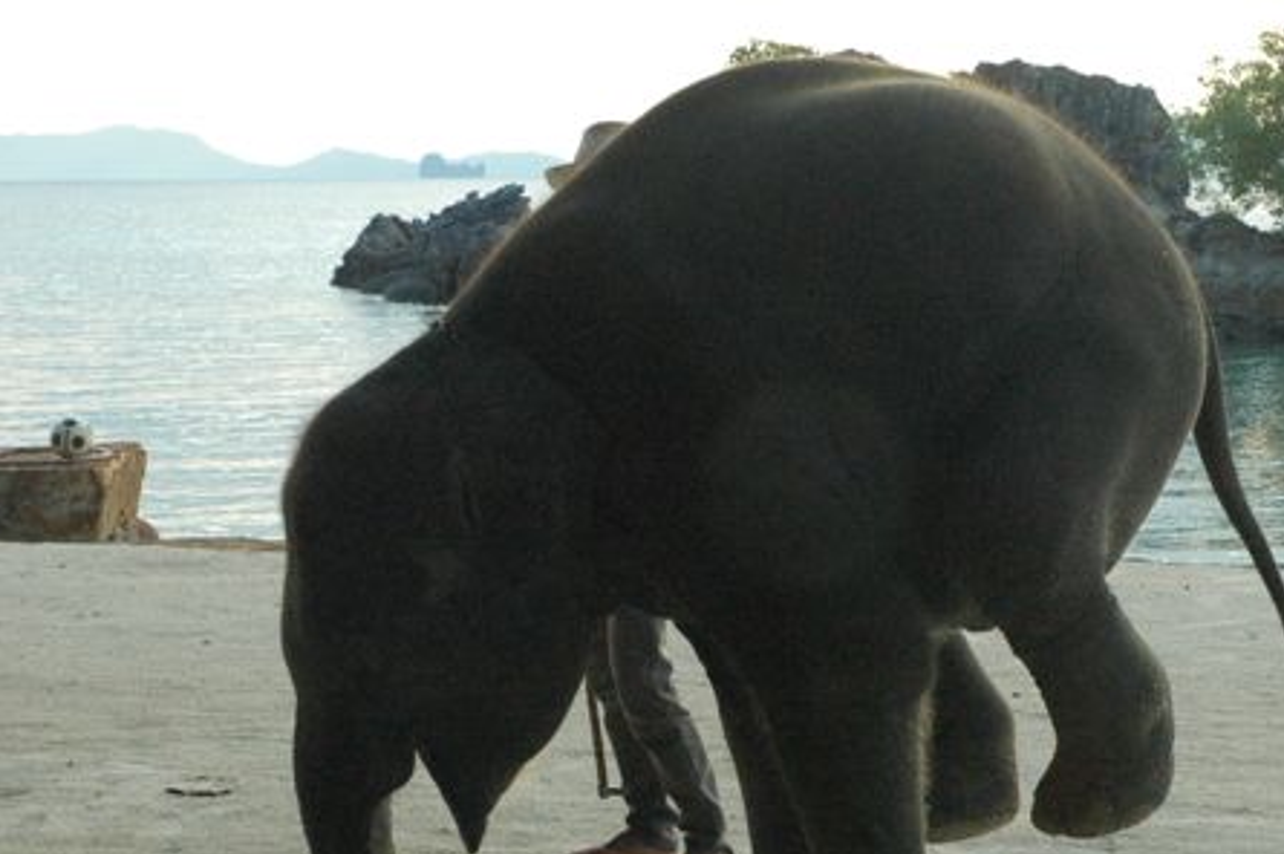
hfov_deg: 21.4
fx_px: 3386
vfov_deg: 14.4
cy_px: 565
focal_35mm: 95
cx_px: 782
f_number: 11
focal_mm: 44
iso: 1600
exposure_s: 1/320
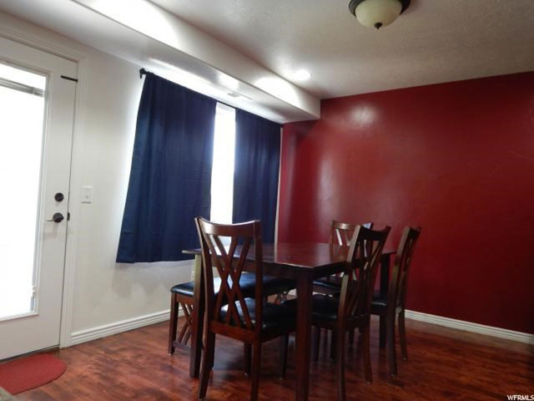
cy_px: 200
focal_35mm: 24
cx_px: 267
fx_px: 370
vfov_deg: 56.8
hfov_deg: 71.6
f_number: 2.8
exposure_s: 1/30
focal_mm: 4.3
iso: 220
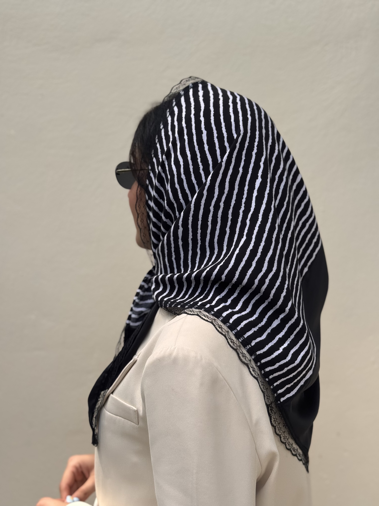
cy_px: 253
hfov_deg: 30.3
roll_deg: -0.2
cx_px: 190
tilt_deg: -5.0
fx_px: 701
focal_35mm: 48
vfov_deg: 39.7
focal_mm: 6.76
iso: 64
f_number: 1.78
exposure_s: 1/3096
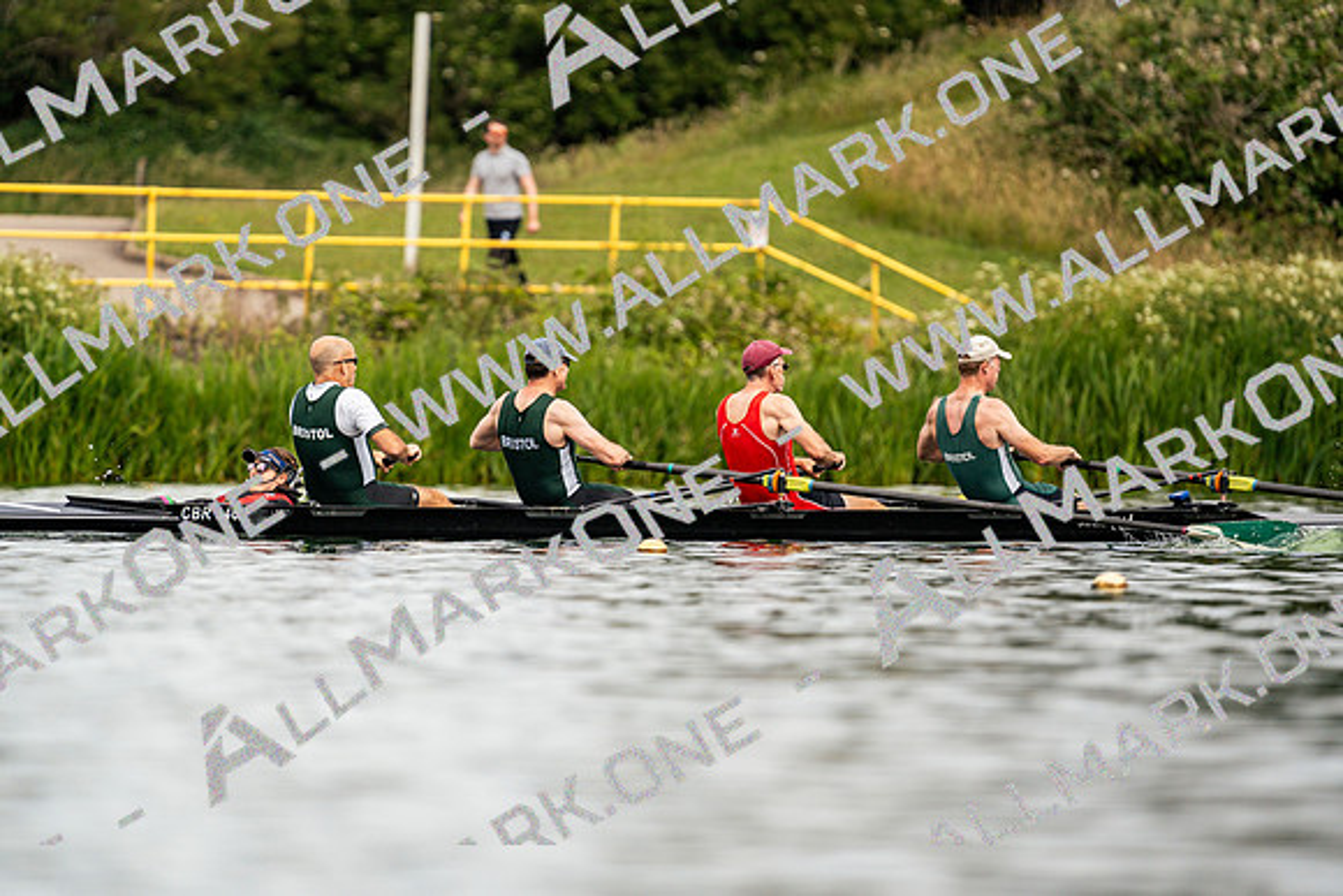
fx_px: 22388
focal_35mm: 600
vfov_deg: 2.3
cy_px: 448
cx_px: 672
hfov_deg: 3.4
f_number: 6.3
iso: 320
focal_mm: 600
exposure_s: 1/2000
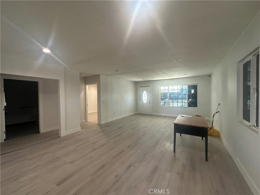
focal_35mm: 14
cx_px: 130
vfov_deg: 85.7
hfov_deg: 102.1
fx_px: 105
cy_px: 98
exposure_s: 1/120
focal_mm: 2.22
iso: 320
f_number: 2.2
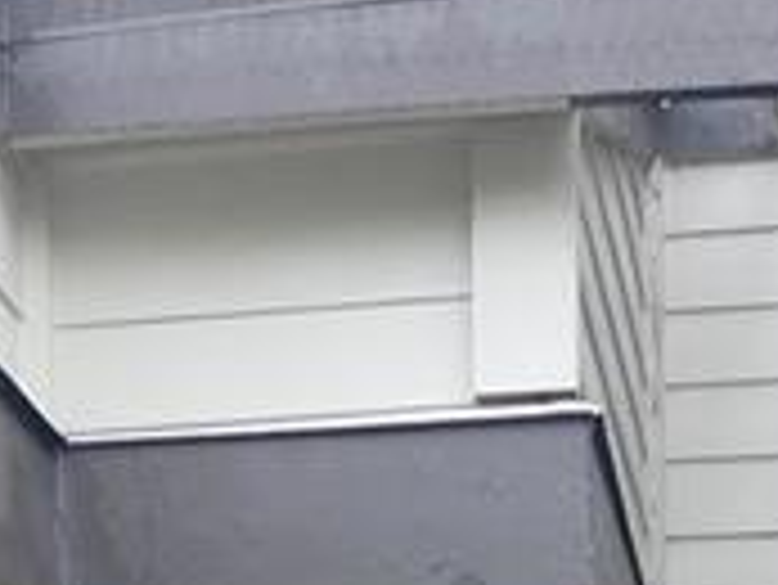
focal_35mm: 136
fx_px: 3059
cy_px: 1516
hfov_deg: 14.5
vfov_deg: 9.4
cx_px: 342
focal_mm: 4
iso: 125
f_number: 3
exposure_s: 1/200
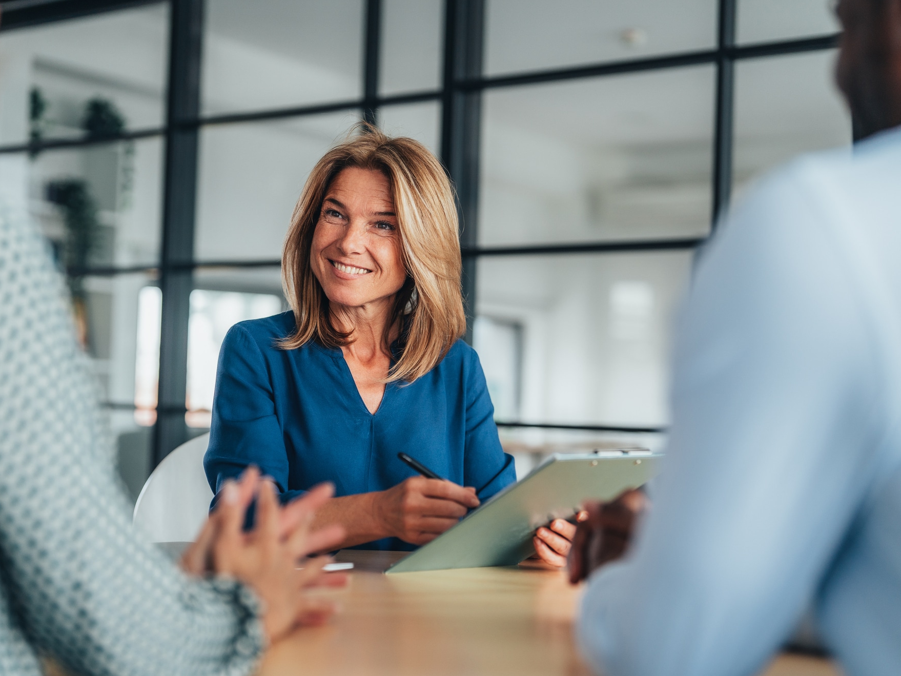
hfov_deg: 33.2
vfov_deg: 25.2
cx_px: 431
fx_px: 1510
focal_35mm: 58
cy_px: 351
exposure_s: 1/500
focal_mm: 50
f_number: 1.6
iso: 200
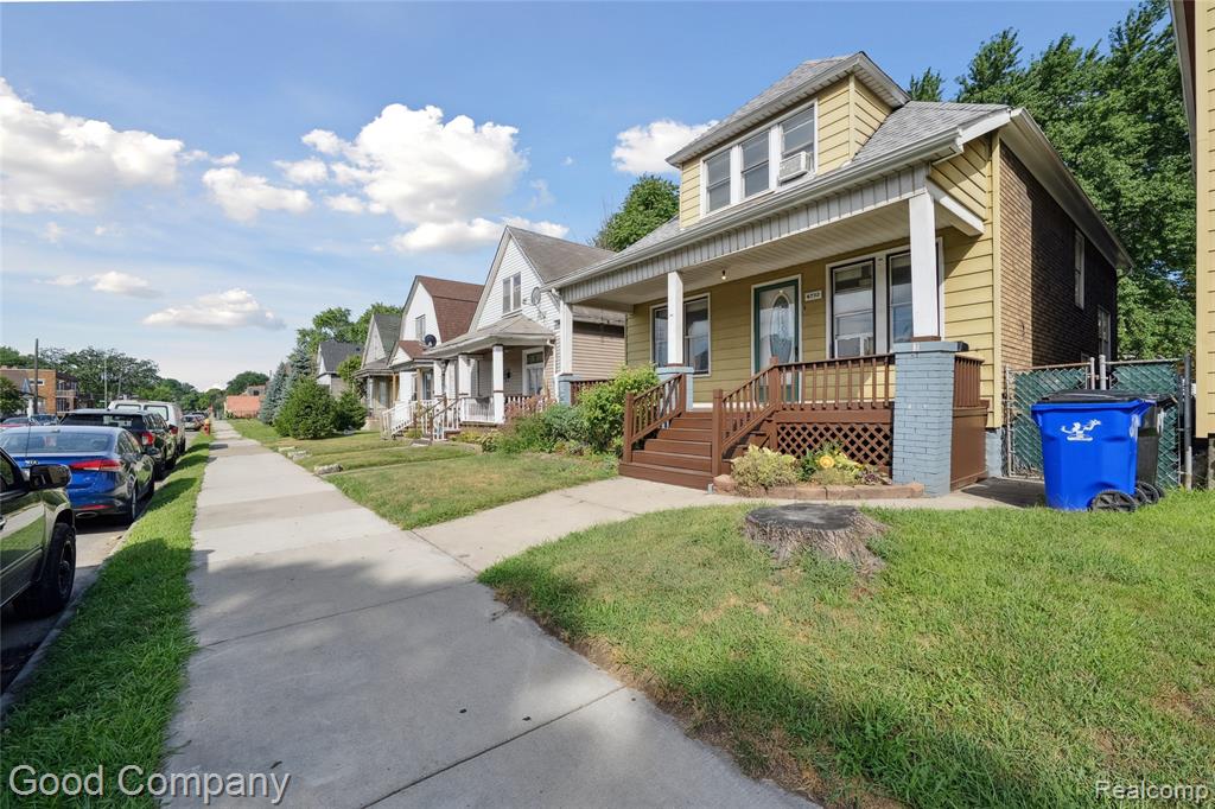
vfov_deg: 81.2
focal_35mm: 14
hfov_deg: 104.3
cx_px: 608
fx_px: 472
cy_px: 404
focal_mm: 14
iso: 500
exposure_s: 1/1600
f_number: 8
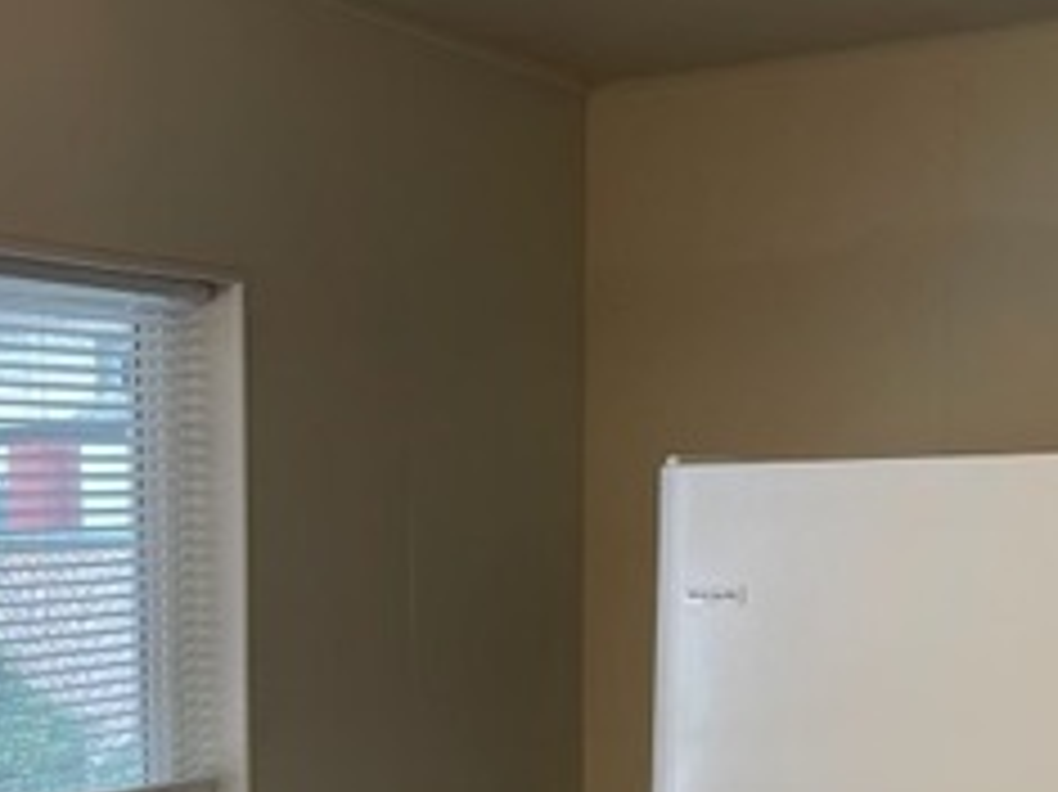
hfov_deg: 26.4
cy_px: 828
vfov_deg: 20.0
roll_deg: +1.4
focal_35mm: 71
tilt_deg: -7.8
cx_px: 79
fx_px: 2169
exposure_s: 1/60
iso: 80
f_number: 1.6
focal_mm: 5.1
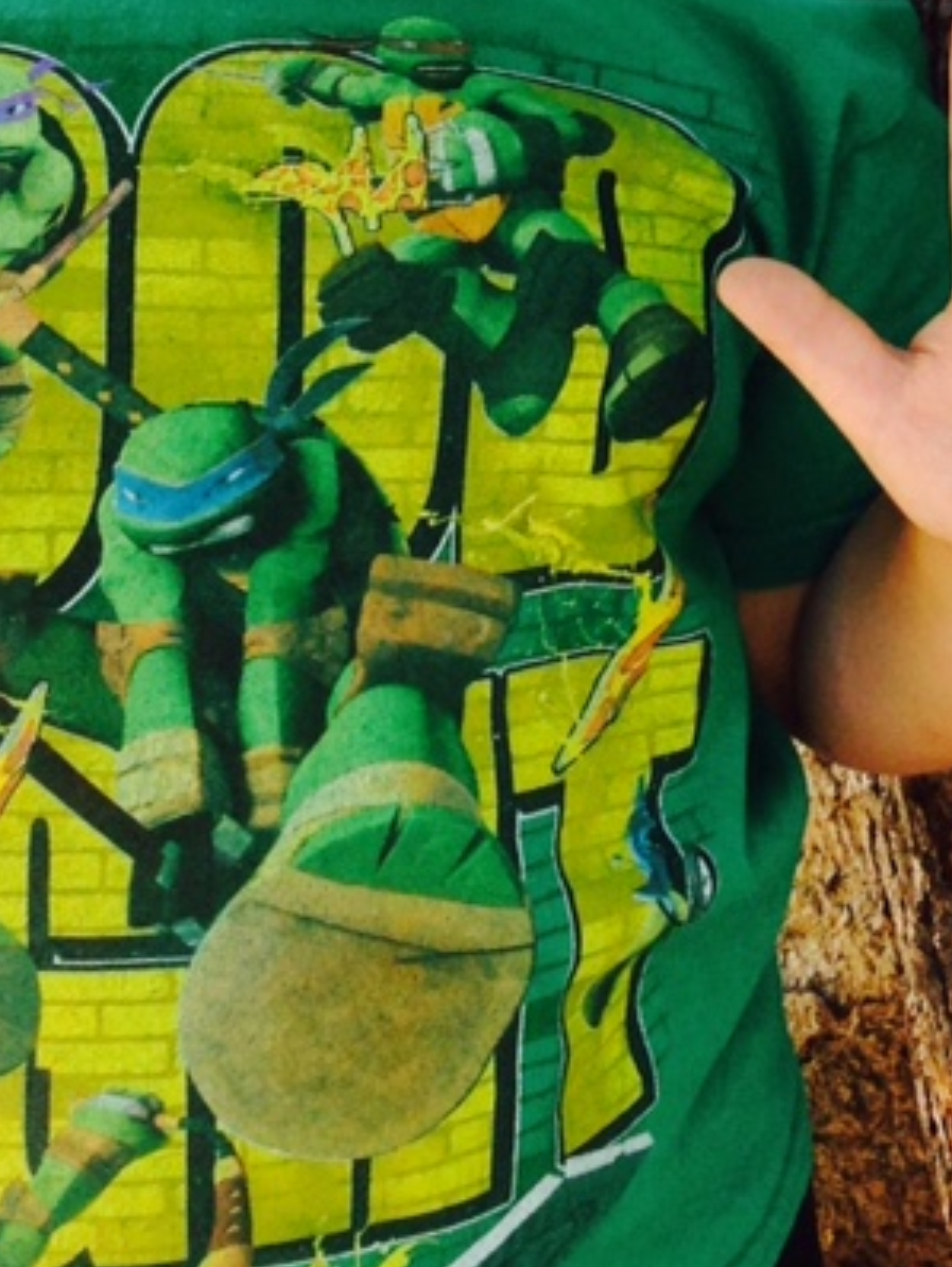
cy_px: 80
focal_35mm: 106
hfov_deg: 13.5
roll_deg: -3.1
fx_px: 3883
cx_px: 1248
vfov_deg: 18.2
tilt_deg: -21.5
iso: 50
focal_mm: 4.12
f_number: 2.4
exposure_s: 1/141
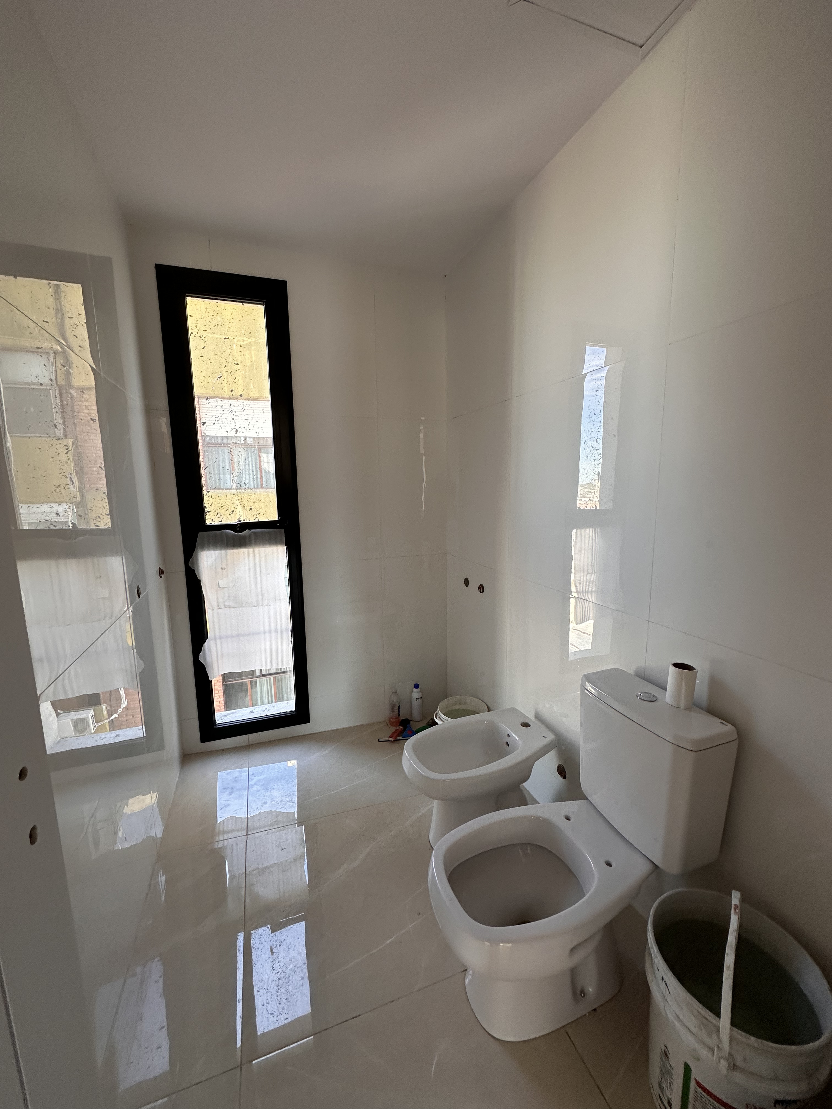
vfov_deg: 102.1
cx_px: 416
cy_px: 554
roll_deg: -0.7
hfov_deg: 85.7
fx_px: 449
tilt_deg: -7.3
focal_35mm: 14
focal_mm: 2.22
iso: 125
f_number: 2.2
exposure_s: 1/99
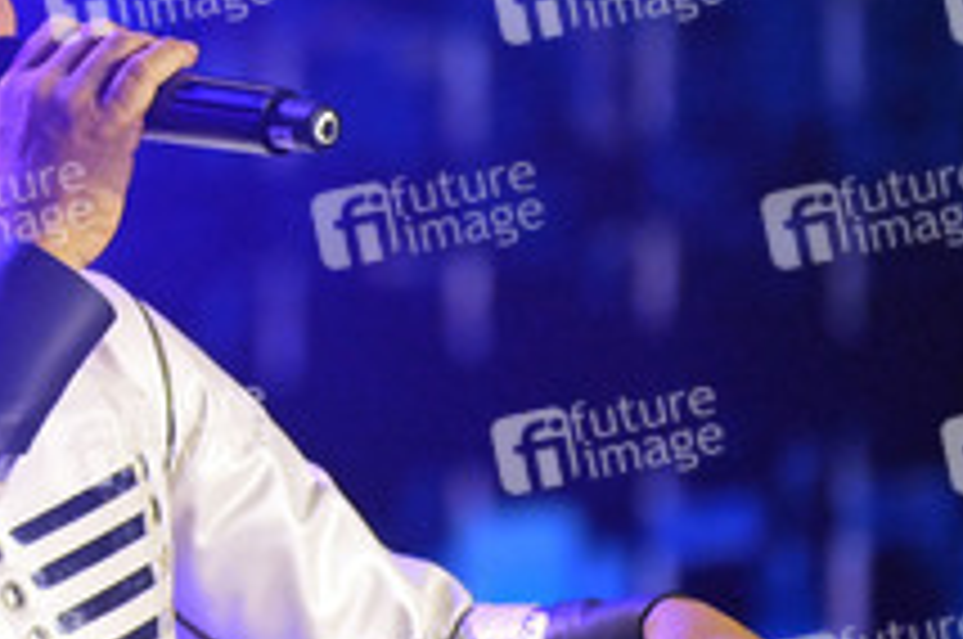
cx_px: 38
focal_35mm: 1055
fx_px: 28179
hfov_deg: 2.0
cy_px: 328
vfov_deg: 1.3
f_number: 5.6
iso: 12800
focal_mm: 500
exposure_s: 1/800
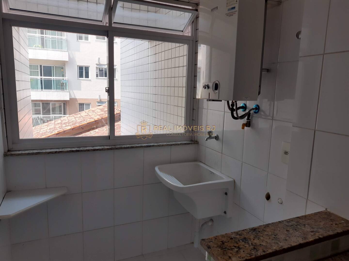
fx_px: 262
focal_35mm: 26
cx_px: 174
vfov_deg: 53.1
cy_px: 130
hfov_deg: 67.3
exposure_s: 1/605
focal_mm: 4.75
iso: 50
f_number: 1.7
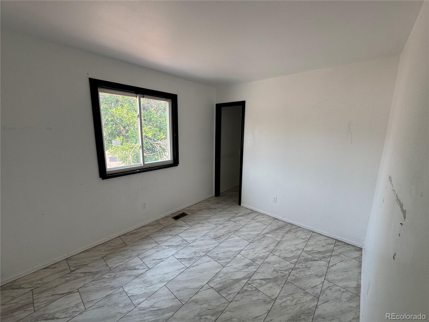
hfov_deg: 102.1
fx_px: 174
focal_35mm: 14
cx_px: 214
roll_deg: -0.9
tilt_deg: -10.8
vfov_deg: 85.7
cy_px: 161
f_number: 2.2
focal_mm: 2.22
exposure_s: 1/99
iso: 40
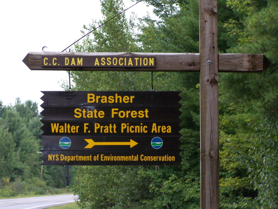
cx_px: 139
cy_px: 104
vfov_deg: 9.3
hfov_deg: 12.4
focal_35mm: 159
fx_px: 1277
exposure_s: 1/800
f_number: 4.5
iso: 400
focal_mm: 26.4
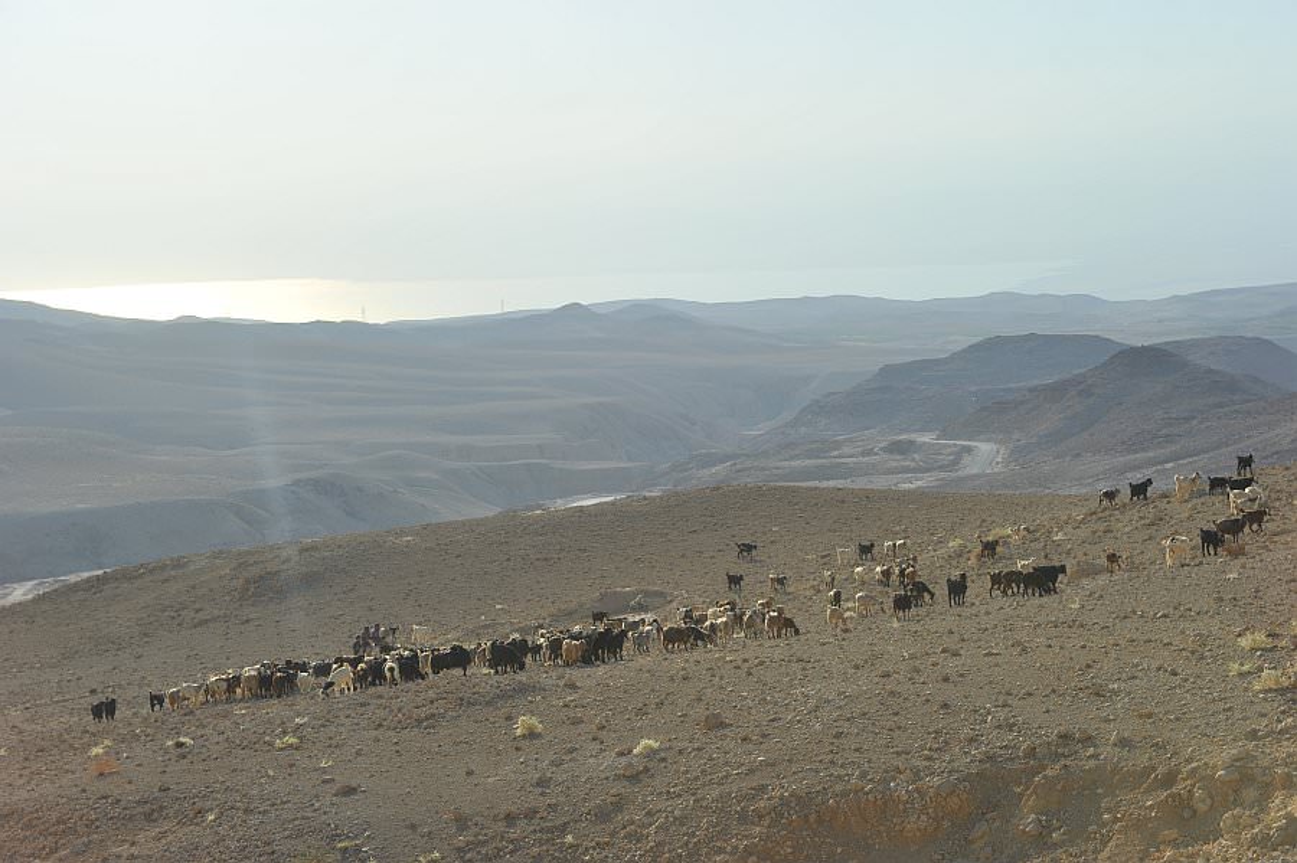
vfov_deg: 19.4
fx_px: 2520
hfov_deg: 28.9
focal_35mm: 70
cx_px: 648
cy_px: 432
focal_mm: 70
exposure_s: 1/320
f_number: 9
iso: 200
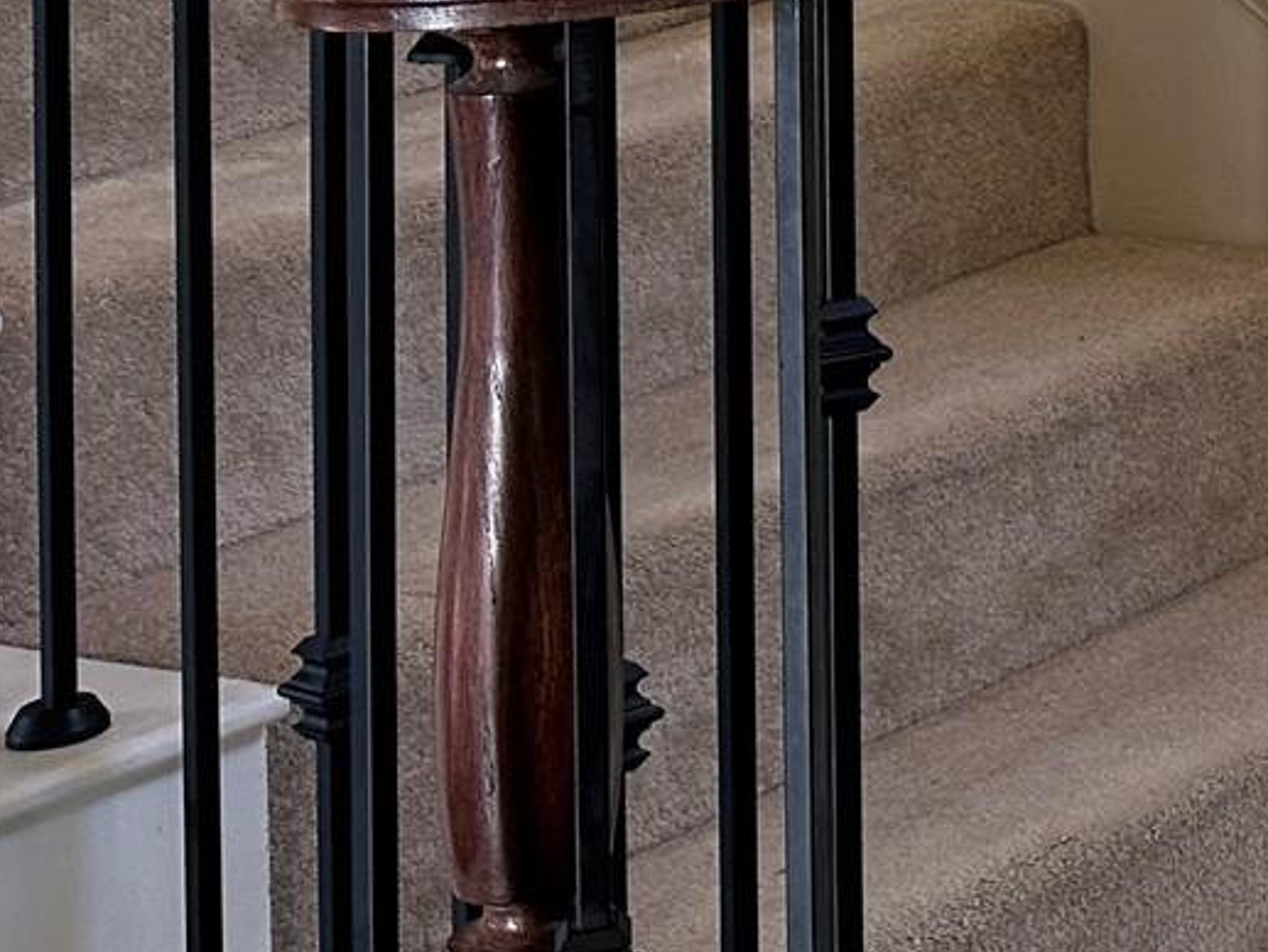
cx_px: 2340
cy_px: -685
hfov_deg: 16.8
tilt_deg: +1.2
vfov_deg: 14.1
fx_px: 3481
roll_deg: +1.5
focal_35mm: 95
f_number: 1.78
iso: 125
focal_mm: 6.86
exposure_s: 1/120
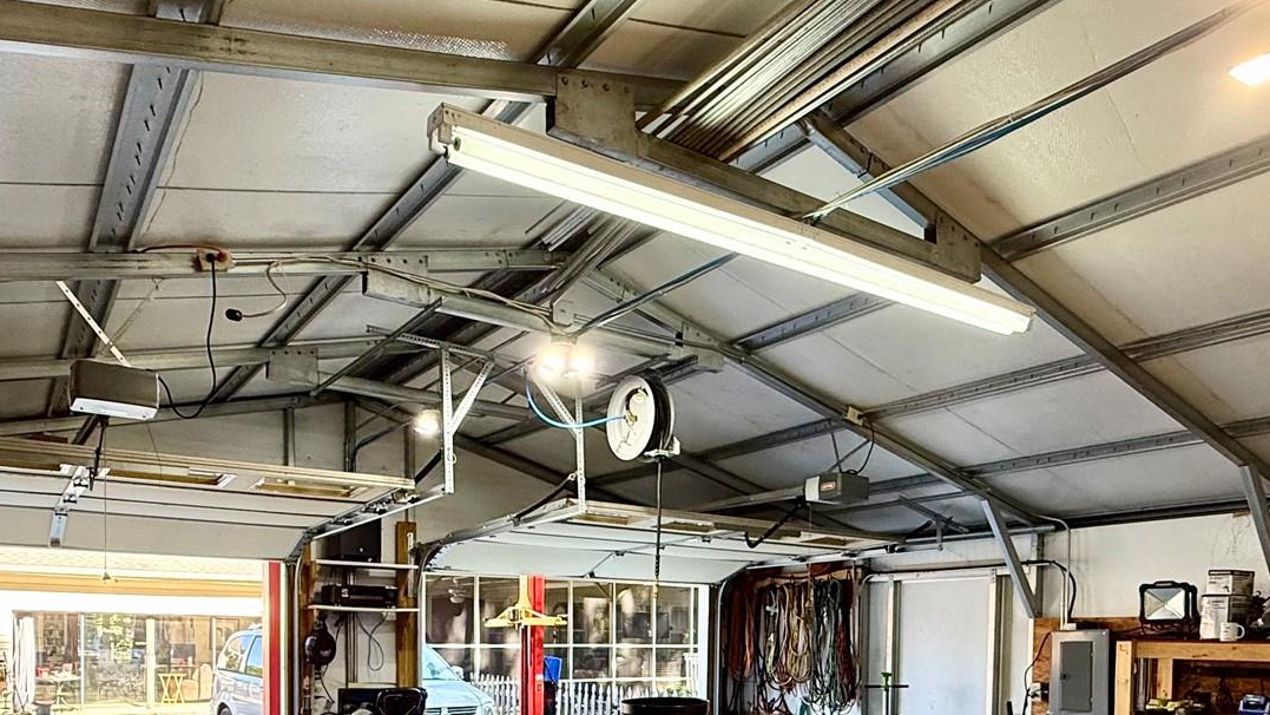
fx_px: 977
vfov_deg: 36.9
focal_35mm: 29
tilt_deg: -1.0
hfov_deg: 66.0
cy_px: 677
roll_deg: -0.9
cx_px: 653
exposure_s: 1/120
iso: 160
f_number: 2.2
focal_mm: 2.22
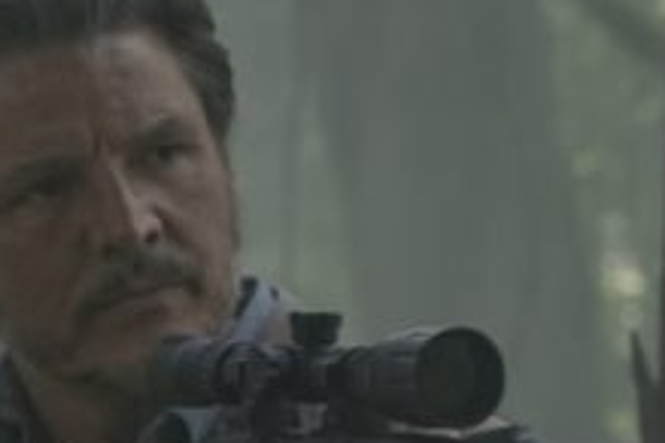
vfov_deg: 2.6
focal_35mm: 520
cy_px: 866
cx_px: -328
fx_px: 9605
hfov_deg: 3.9
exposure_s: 1/160
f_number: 9
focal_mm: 111
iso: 2500
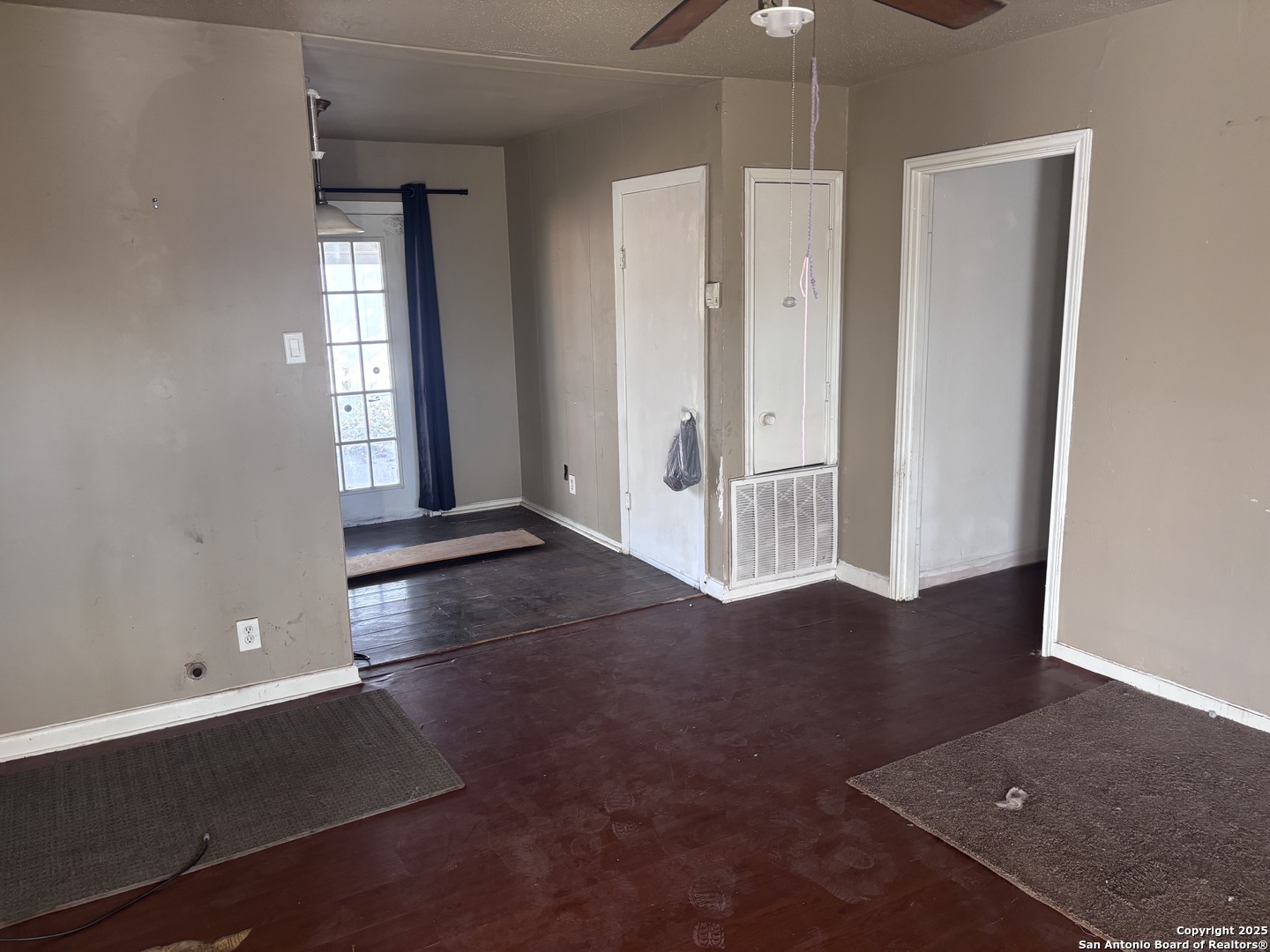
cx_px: 635
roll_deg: +0.7
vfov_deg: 53.1
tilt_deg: -11.2
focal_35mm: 26
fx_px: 954
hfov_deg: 67.3
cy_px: 476
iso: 160
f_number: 1.6
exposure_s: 1/60
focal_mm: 5.96
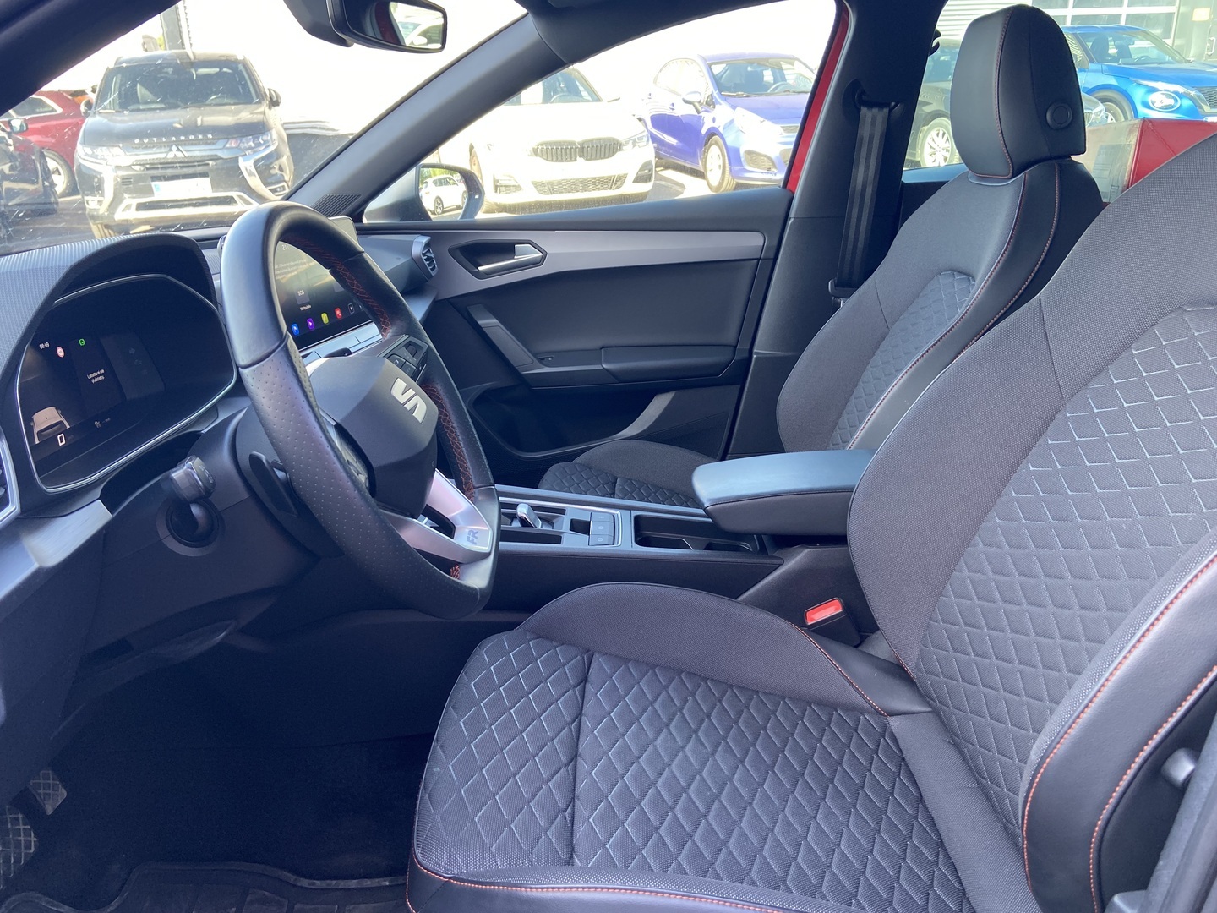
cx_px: 608
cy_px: 456
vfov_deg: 53.1
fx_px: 914
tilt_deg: -23.0
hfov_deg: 67.3
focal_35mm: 26
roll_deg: +3.3
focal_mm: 4.25
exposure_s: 1/121
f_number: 1.8
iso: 100
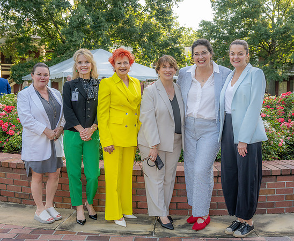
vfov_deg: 38.4
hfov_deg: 45.9
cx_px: 143
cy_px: 120
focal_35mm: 39
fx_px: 347
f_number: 5
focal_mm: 34.5
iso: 320
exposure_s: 1/160
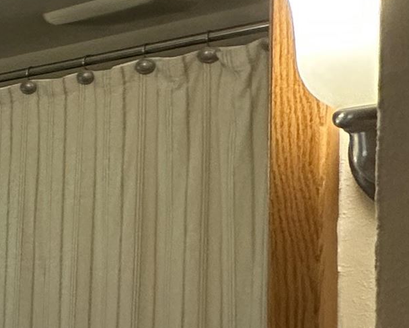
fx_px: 836
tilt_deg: -1.1
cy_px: 260
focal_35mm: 69
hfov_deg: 15.0
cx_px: -584
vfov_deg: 21.9
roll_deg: -0.6
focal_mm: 2.22
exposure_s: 1/120
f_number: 2.2
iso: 200
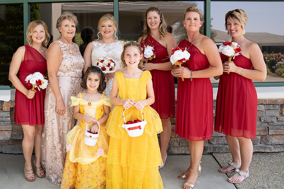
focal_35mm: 31
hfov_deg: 59.4
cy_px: 72
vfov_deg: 41.6
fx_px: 248
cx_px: 121
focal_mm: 24
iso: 500
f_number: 9
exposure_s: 1/200
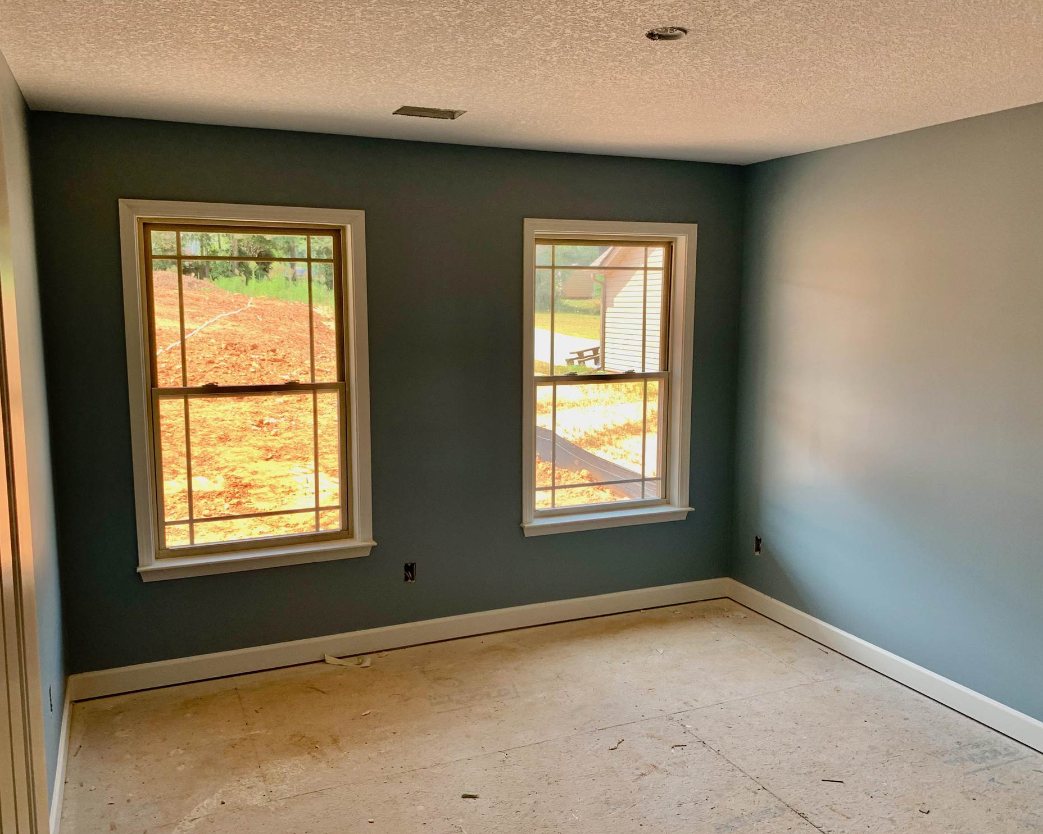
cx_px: 503
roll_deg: -1.5
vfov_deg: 51.5
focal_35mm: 28
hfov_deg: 62.2
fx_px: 864
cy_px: 418
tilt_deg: -6.4
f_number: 1.8
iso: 40
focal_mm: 4.25
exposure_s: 1/121
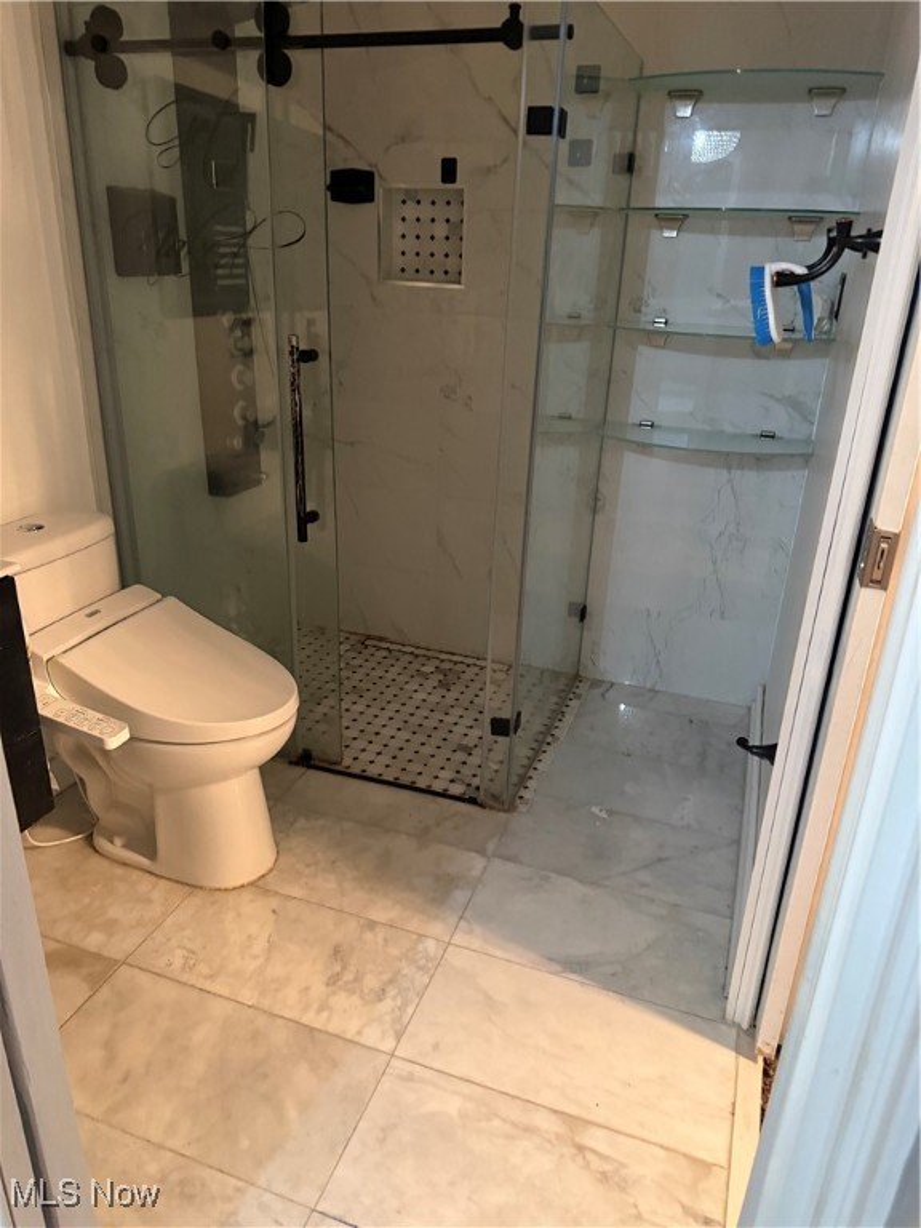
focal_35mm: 24
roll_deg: -1.8
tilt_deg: -20.0
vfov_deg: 71.6
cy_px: 614
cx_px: 460
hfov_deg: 56.8
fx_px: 851
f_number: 1.78
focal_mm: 6.76
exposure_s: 1/30
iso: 800
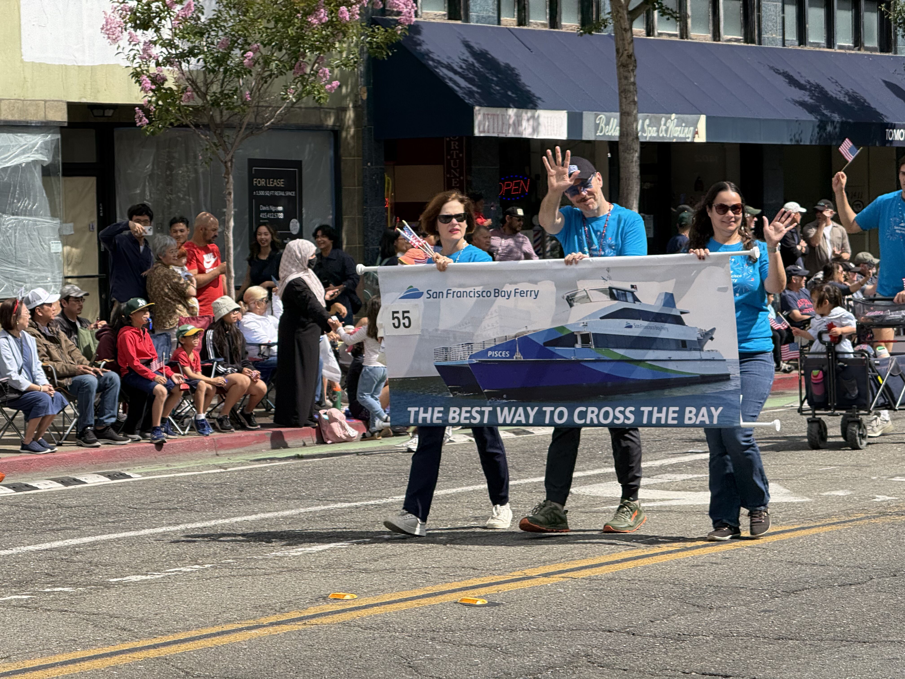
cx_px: 452
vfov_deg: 12.3
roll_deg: +0.1
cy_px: 340
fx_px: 3137
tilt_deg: -1.2
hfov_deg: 16.4
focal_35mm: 120
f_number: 2.8
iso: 64
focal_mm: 15.66
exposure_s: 1/1033
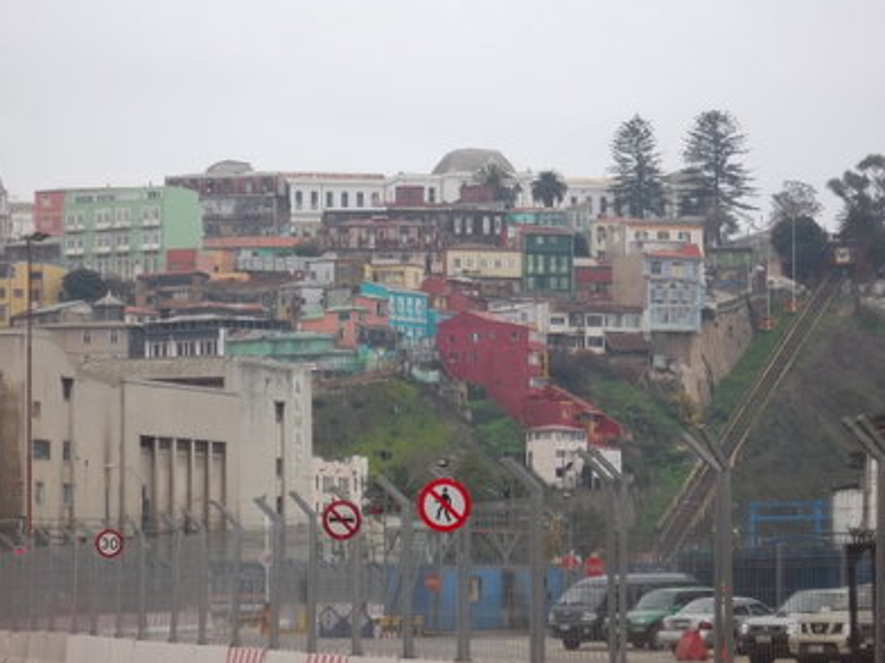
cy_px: 329
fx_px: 3656
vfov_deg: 10.4
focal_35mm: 143
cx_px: 442
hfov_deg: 13.8
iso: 64
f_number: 5.9
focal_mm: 25.25
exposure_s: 1/30
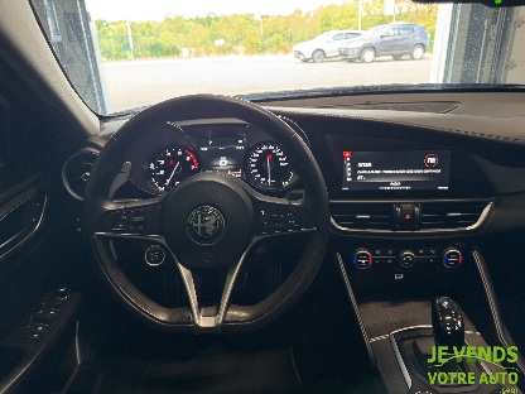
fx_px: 364
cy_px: 197
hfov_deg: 71.6
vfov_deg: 56.8
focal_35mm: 24
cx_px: 262
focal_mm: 6.76
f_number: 1.78
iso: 200
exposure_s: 1/86
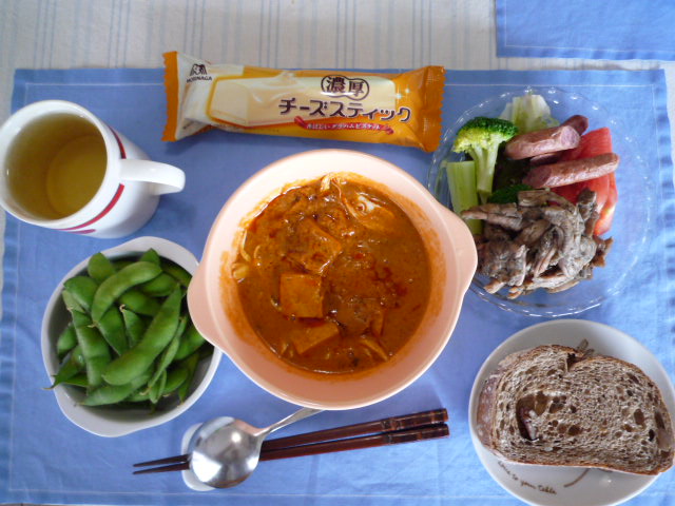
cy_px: 253
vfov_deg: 54.9
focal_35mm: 25
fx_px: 487
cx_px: 338
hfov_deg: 69.4
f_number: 2.8
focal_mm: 4.4
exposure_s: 1/30
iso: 250
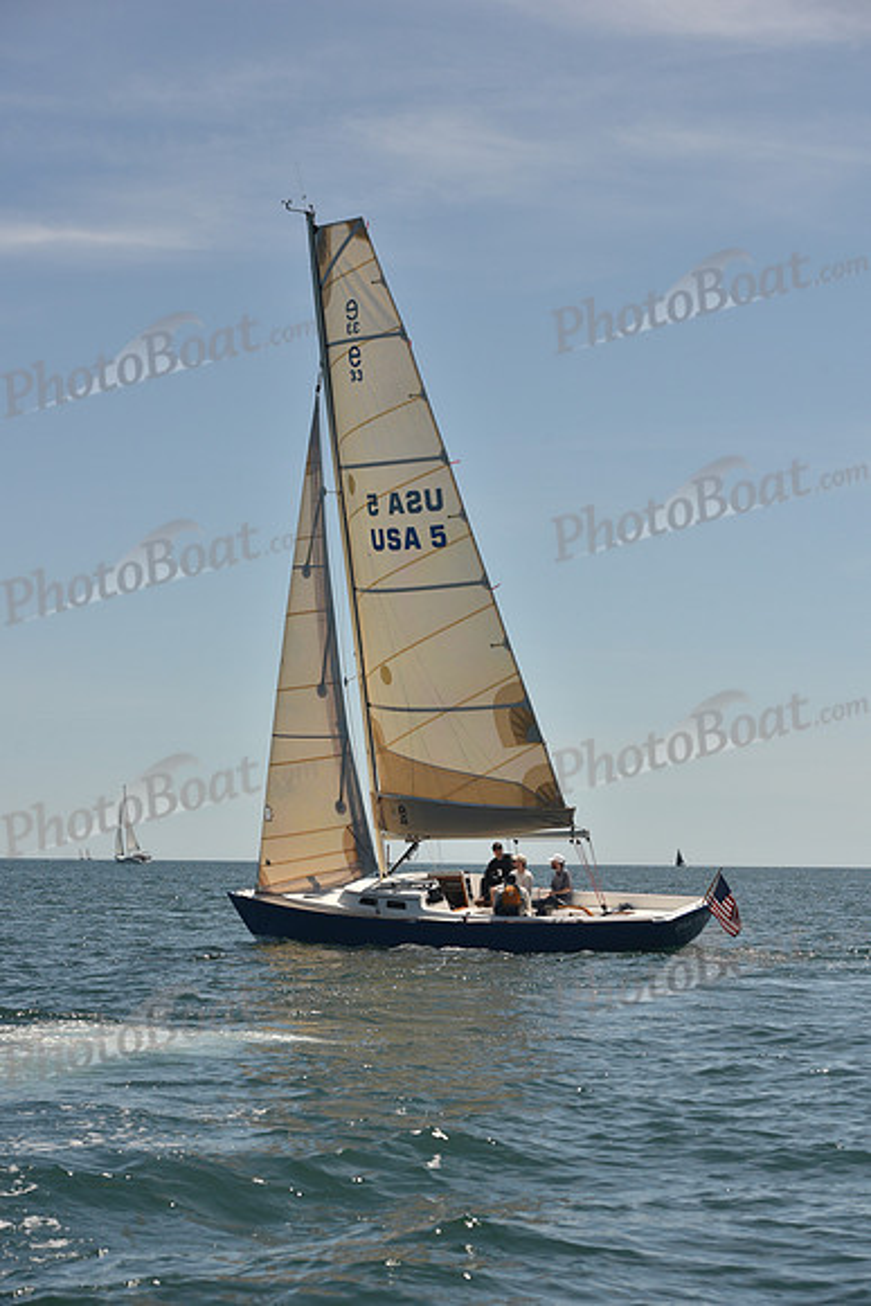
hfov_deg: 19.5
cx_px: 436
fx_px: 2539
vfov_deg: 28.8
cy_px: 653
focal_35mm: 70
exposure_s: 1/800
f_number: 7.1
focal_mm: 70
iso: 250
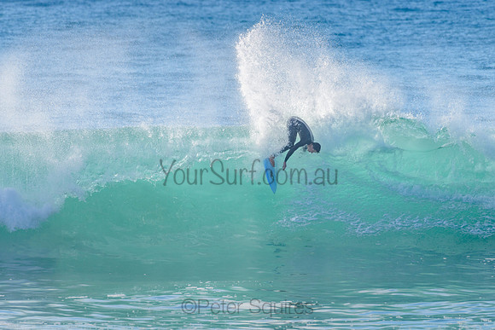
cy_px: 165
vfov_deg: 2.2
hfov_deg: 3.4
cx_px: 248
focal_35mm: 613
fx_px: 8433
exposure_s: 1/2000
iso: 200
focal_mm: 500
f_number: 5.6
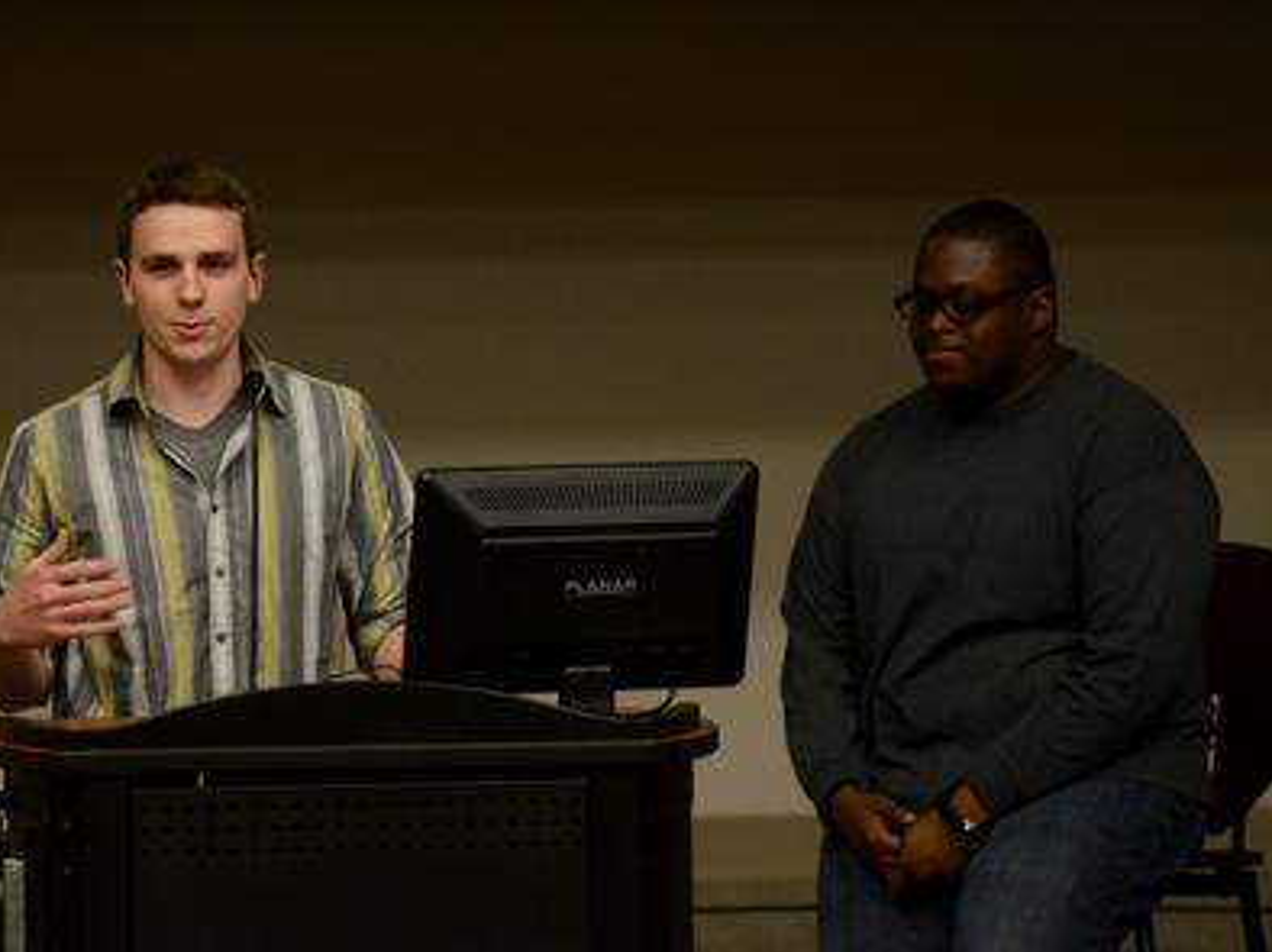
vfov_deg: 4.5
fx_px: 12082
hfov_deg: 6.0
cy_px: 478
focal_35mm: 329
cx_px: 610
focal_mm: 200
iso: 2000
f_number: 3.5
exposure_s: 1/320
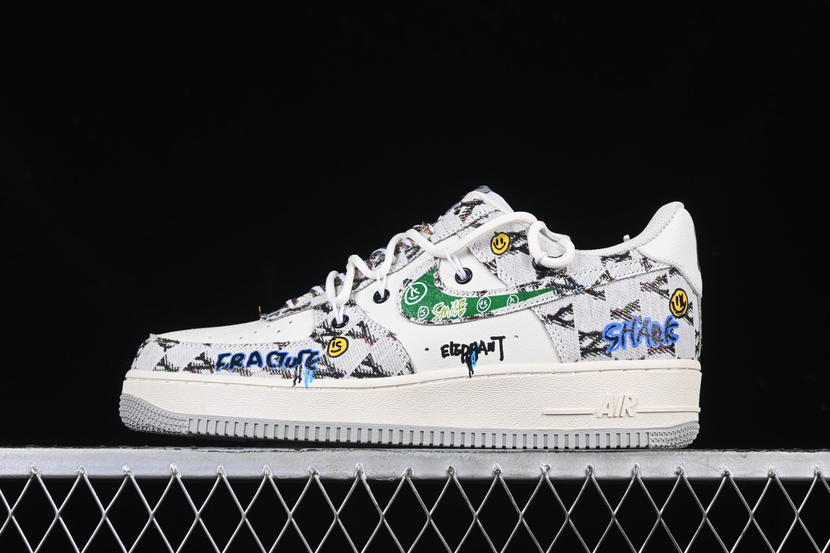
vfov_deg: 18.2
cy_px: 276
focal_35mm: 75
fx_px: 1729
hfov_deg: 27.0
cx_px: 415
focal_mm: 50
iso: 160
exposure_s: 1/80
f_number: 8
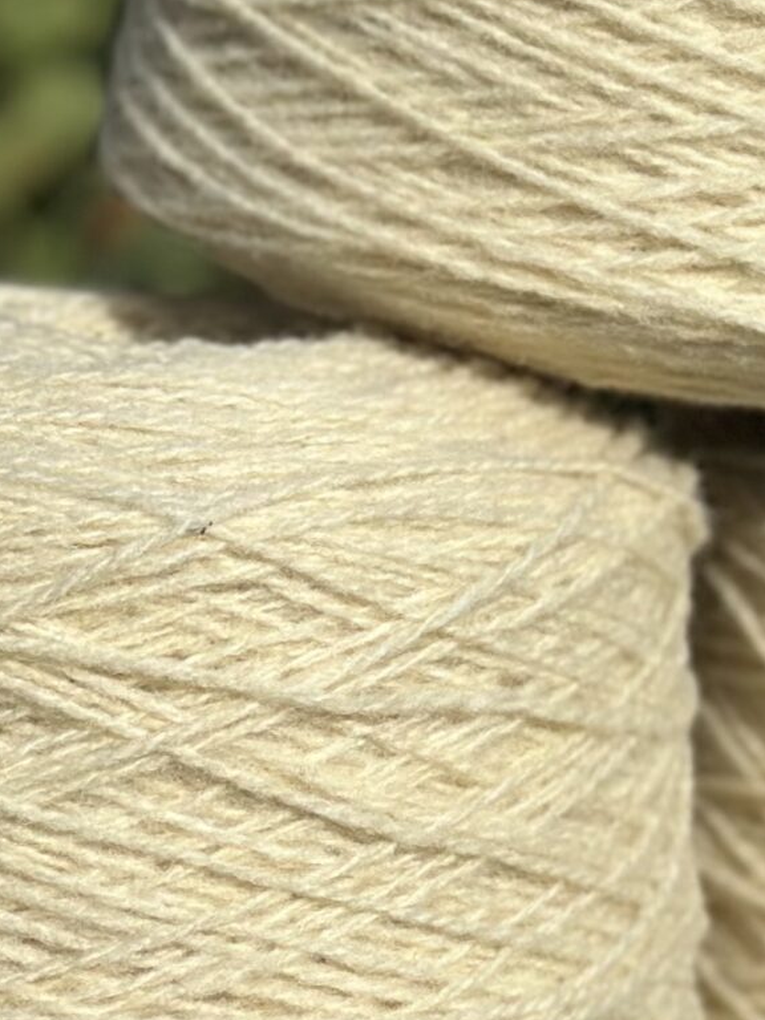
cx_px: 715
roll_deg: -4.0
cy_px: 515
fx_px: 4715
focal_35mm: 160
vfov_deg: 12.3
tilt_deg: -13.0
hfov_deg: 9.2
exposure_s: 1/18868
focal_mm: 6.86
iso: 100
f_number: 1.78
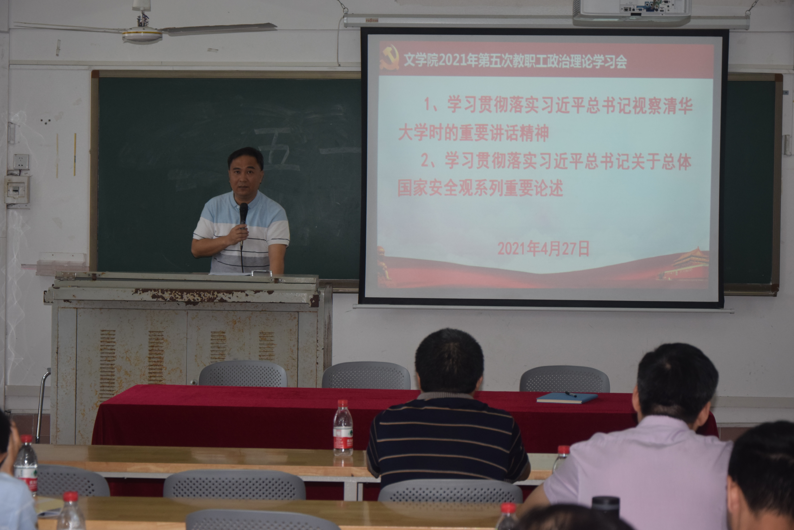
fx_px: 1919
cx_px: 397
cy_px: 265
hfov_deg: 23.4
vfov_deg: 15.7
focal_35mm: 87
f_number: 5.3
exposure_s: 1/125
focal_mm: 58
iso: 800
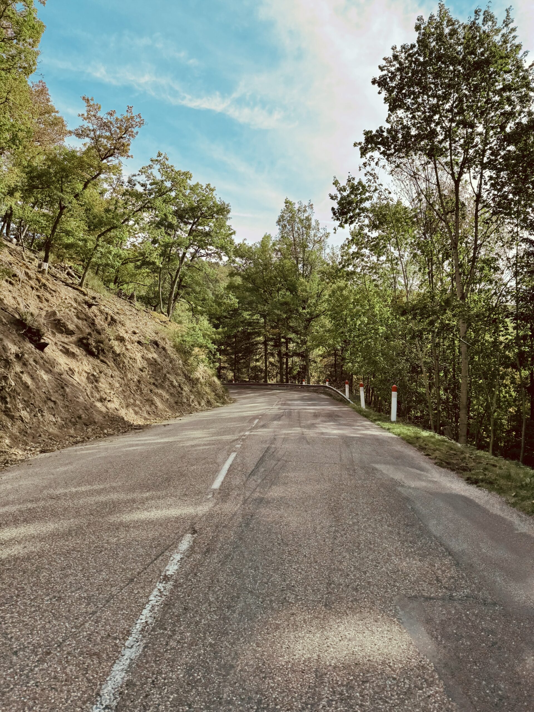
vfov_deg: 71.6
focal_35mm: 24
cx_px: 267
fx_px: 494
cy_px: 356
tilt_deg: +2.9
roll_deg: +1.2
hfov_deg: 56.8
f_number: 1.78
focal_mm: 6.76
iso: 80
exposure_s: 1/2604
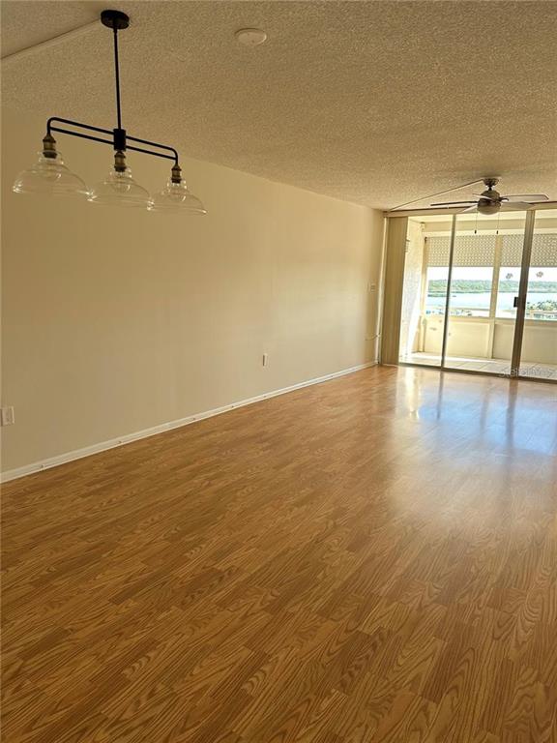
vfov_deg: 71.6
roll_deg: -0.6
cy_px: 372
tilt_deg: -11.9
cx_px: 278
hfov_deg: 56.8
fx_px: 515
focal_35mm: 24
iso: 100
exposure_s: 1/153
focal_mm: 6.86
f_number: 1.78
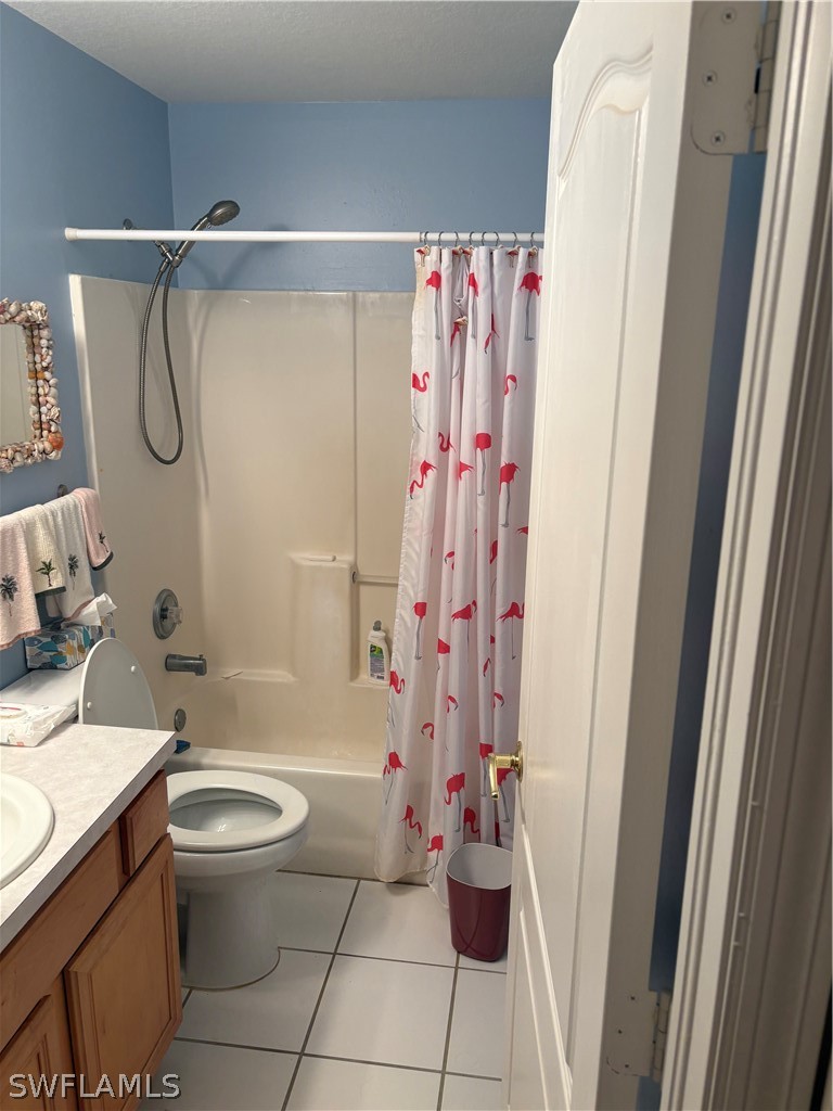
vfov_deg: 67.3
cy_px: 556
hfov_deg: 53.1
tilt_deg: -12.9
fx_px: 834
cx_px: 416
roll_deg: -0.8
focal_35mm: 26
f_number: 1.6
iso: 80
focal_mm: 5.96
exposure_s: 1/60
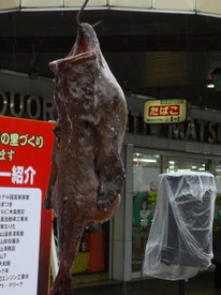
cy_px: 174
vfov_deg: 20.4
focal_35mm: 96
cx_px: 92
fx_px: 818
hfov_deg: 15.4
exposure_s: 1/60
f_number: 4.8
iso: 100
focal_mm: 9.8
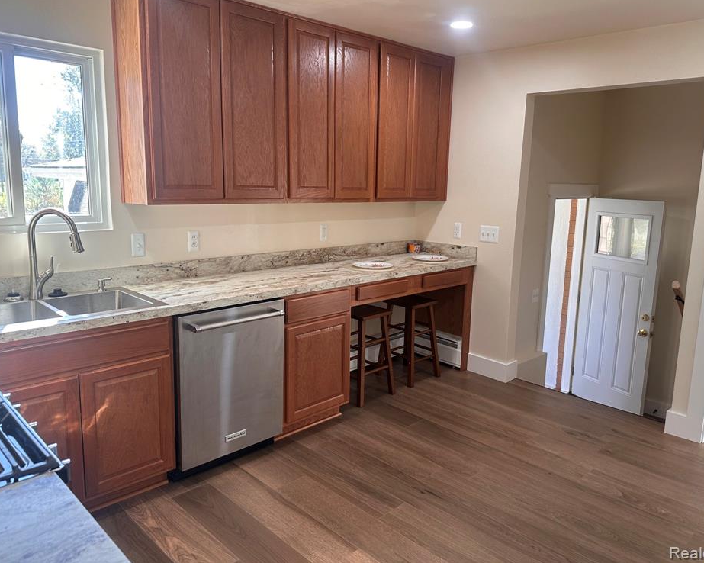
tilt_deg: -9.4
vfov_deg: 54.9
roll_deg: -1.6
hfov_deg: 66.0
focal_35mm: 26
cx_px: 356
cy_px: 272
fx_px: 542
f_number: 1.78
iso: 160
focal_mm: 6.86
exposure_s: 1/120
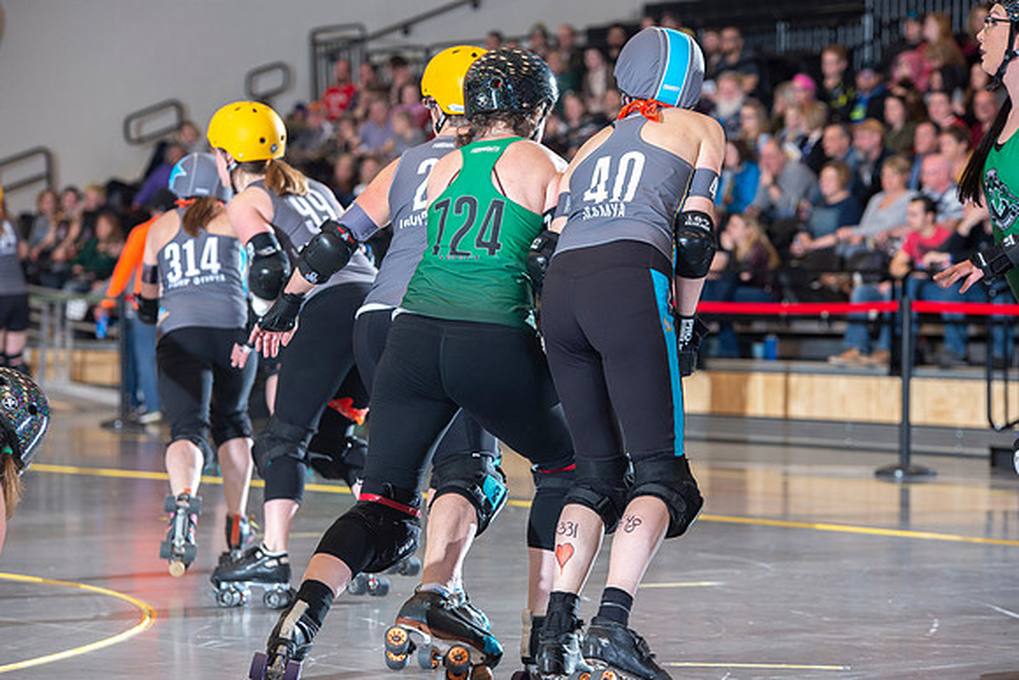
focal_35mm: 150
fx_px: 4247
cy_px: 340
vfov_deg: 9.2
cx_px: 510
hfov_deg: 13.7
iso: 640
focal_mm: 150
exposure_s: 1/160
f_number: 5.6
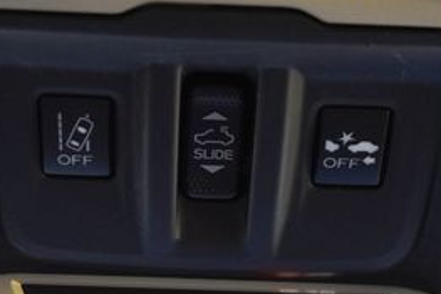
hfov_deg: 21.5
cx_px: 243
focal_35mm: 95
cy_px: 181
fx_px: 1163
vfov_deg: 14.4
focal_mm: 26
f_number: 4
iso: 800
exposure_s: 1/160
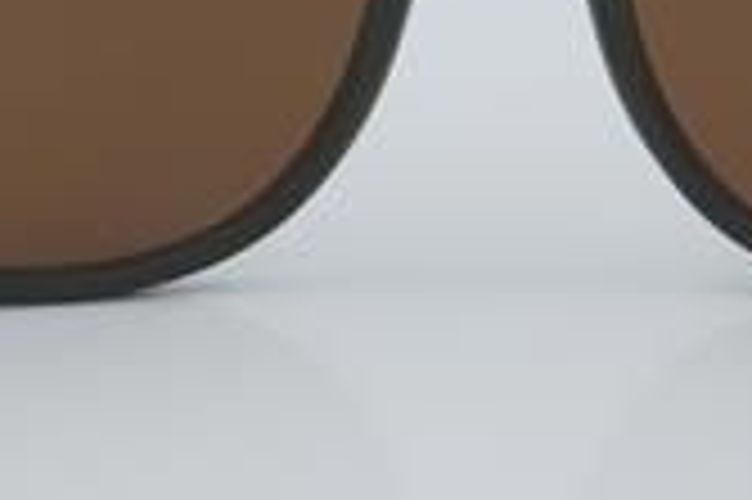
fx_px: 4115
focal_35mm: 197
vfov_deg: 6.9
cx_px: 495
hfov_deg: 10.4
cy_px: 99
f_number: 32
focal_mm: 55
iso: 100
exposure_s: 1/4
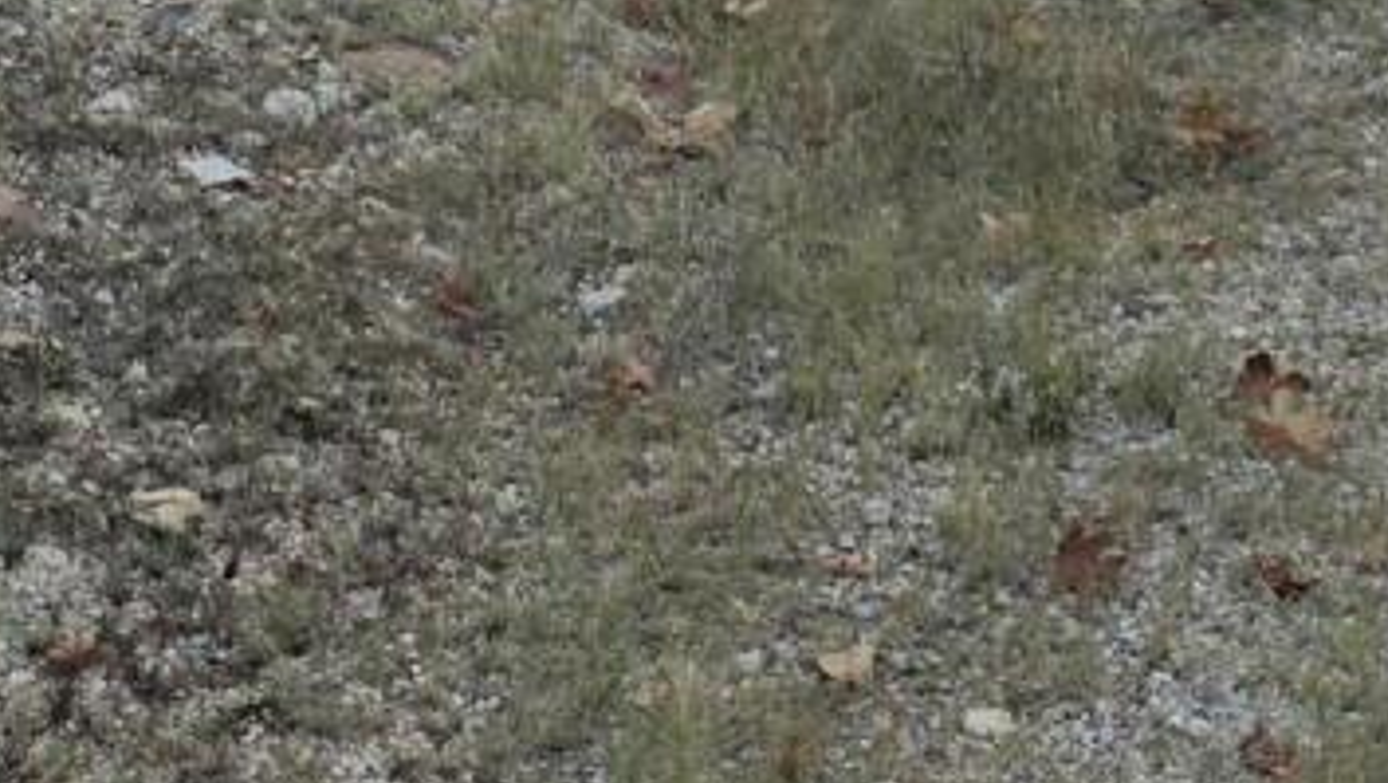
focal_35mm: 142
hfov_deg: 15.1
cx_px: 790
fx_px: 5229
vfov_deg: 7.9
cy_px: -1114
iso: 80
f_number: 1.7
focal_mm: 6.3
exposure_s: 1/3246
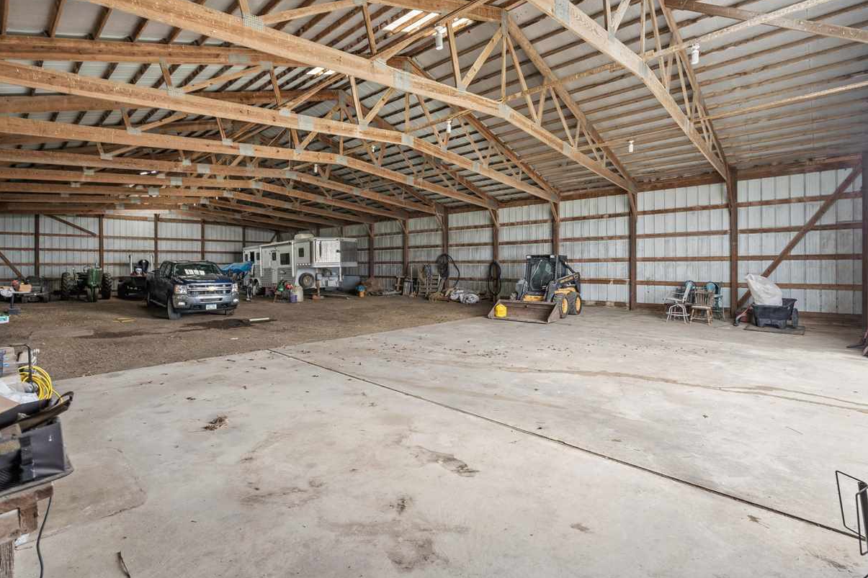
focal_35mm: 17
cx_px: 413
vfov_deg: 70.4
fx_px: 410
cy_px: 276
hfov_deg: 93.2
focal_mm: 16
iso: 500
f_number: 9
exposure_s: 1/6
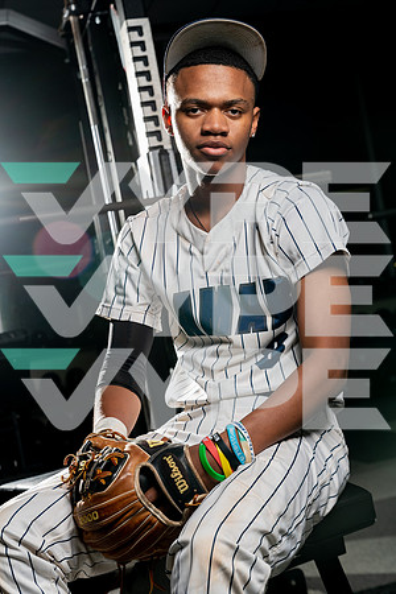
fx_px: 924
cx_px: 198
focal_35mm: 56
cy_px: 297
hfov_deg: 24.2
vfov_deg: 35.6
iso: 160
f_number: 5.6
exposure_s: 1/200
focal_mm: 56
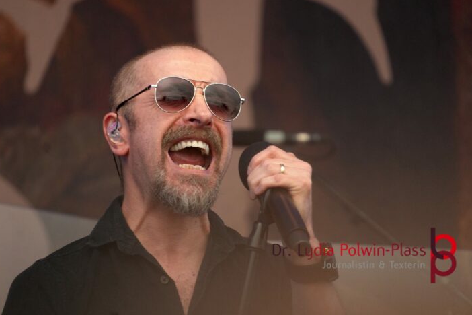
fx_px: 6070
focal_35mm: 463
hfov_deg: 4.5
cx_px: 217
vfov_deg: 3.0
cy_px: 148
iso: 1250
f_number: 6.3
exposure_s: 1/500
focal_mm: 282
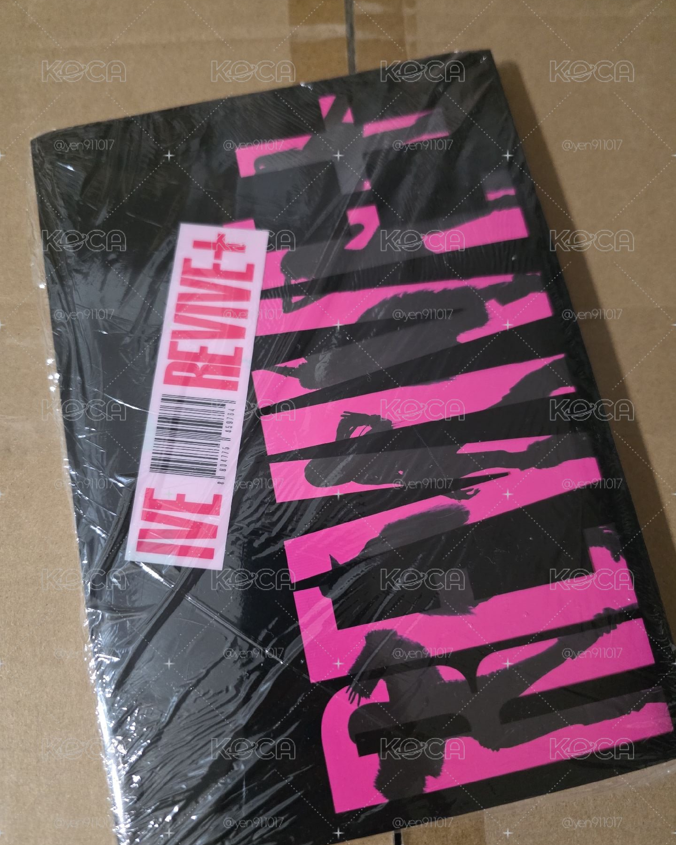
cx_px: 338
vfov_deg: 70.3
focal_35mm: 24
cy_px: 438
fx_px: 600
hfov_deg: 58.8
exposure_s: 1/120
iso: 2000
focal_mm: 6.3
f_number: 1.7
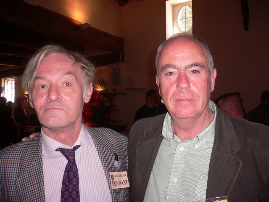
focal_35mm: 35
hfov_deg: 52.6
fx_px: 272
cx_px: 134
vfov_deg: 40.7
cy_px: 101
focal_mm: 5.8
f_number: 2.8
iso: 100
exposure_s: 1/60
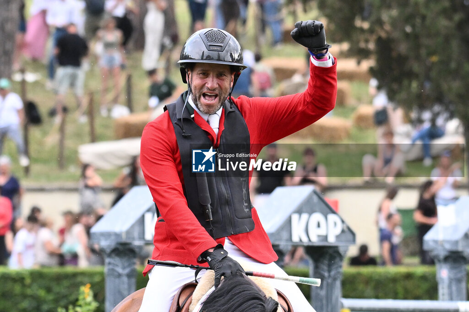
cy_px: 156
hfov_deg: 9.8
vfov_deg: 6.5
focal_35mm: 210
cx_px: 234
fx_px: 2735
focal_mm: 210
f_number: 5.6
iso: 2500
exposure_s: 1/1000
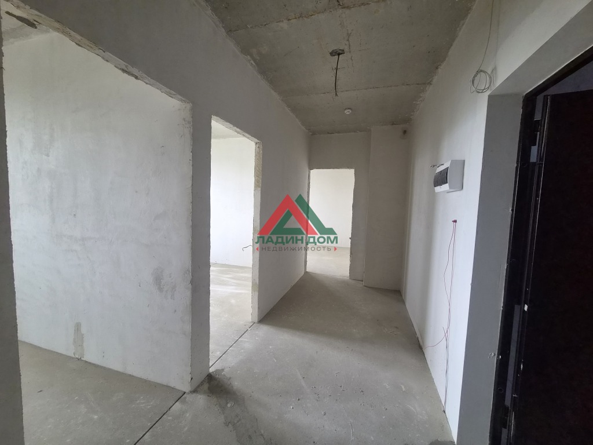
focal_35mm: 13
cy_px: 222
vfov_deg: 89.9
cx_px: 296
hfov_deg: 106.2
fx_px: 223
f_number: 2.2
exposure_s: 1/50
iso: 250
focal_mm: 2.2
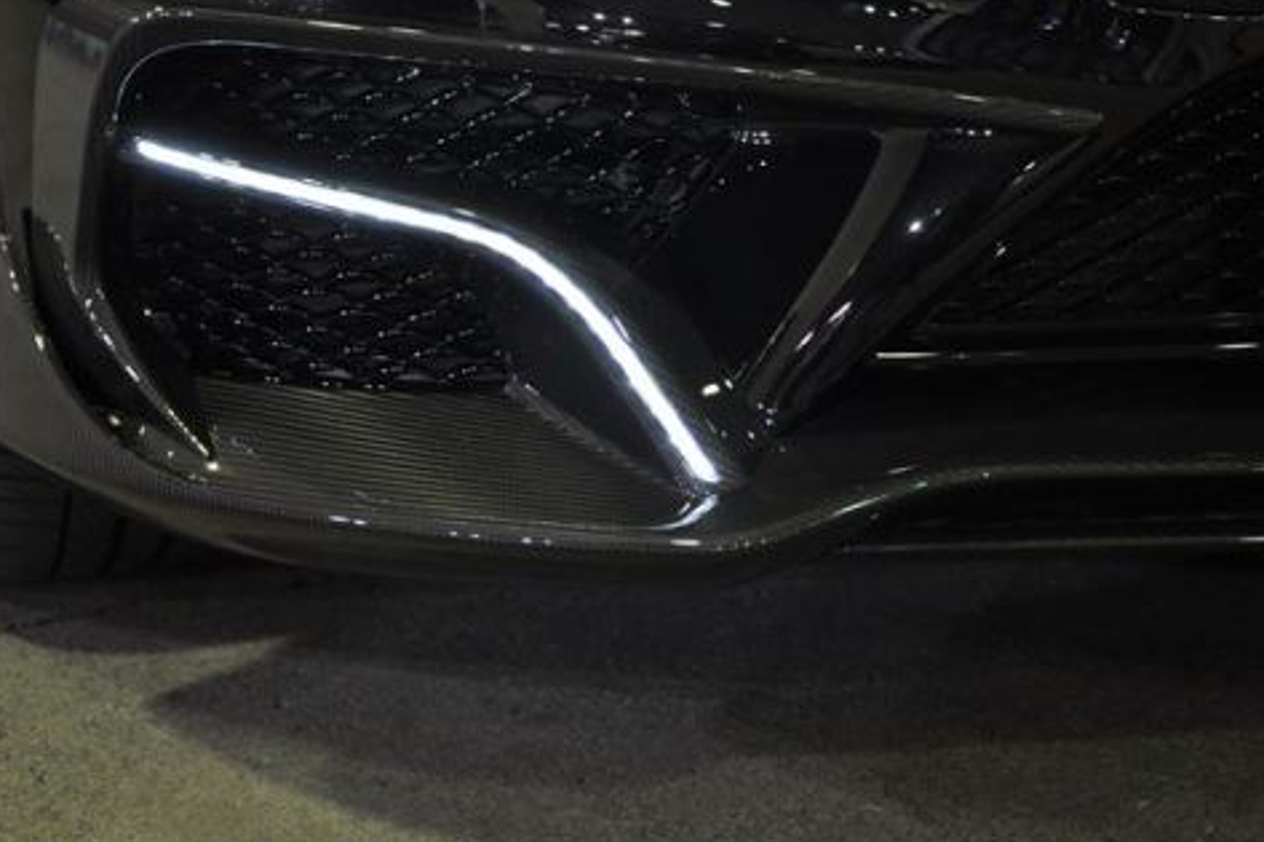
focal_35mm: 78
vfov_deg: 17.5
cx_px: 599
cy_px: 330
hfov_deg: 26.0
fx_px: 2738
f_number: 4.8
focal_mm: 42
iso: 450
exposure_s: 1/15
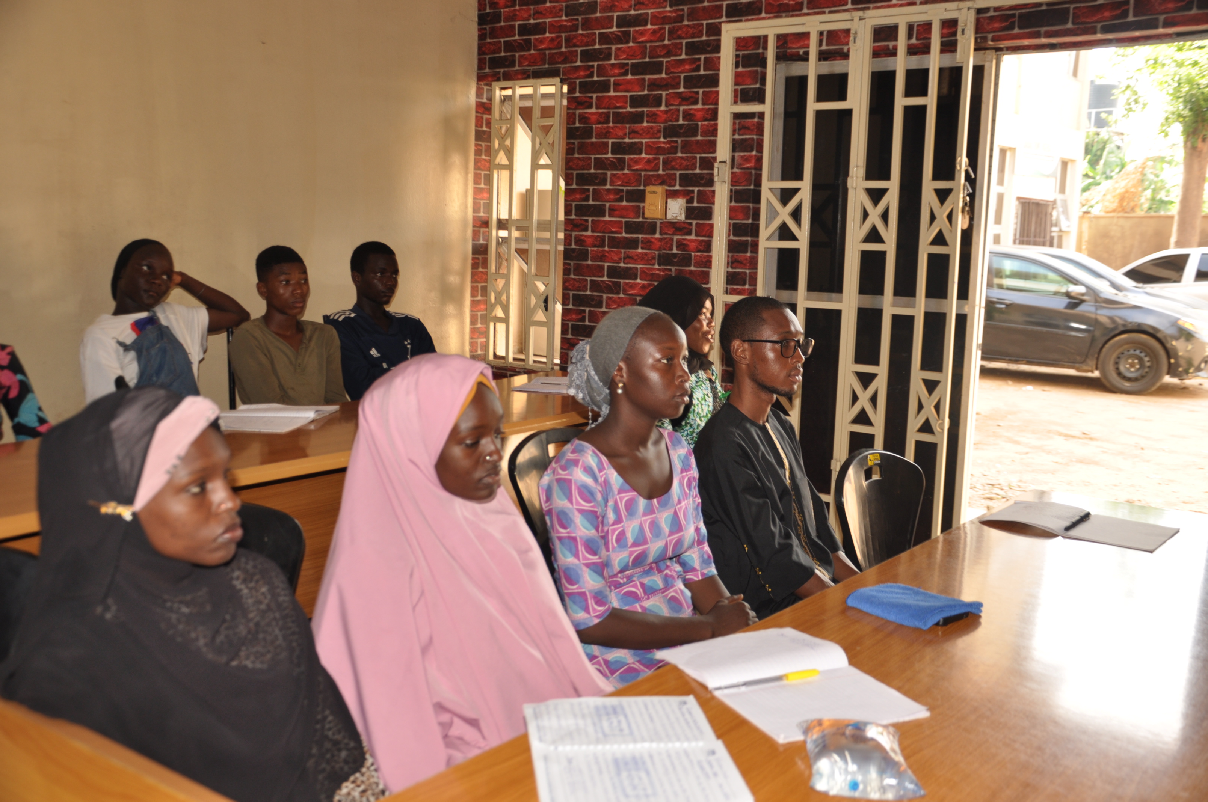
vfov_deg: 36.8
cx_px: 604
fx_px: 1207
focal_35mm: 36
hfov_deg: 53.2
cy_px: 401
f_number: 3.8
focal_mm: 24
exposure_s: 1/60
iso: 200
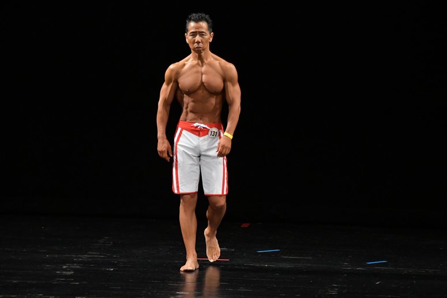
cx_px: 224
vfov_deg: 4.4
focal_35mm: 315
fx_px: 3909
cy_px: 149
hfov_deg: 6.5
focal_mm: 210
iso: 3200
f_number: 5.6
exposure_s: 1/400
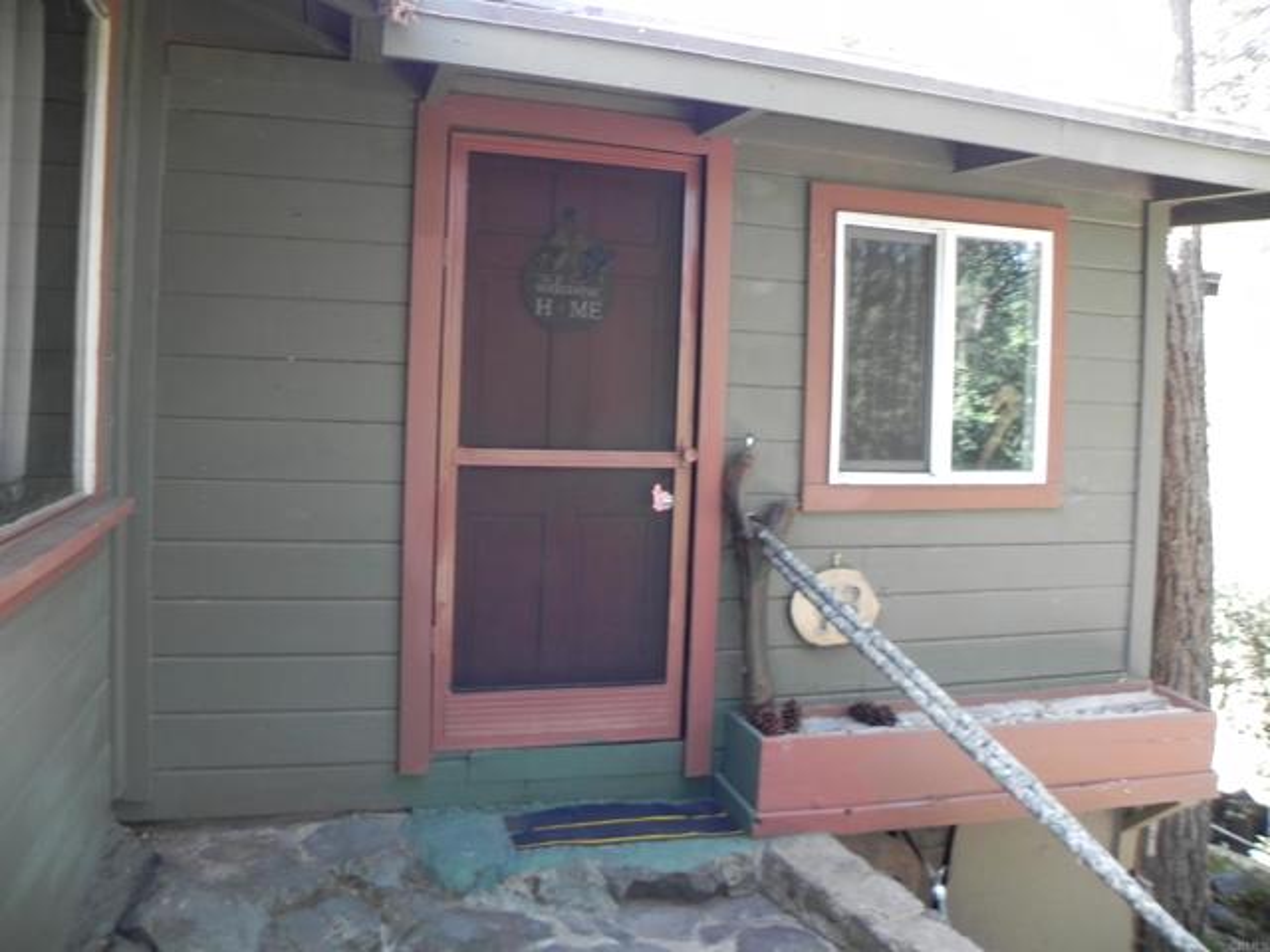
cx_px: 635
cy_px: 476
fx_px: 954
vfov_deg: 53.1
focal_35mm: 26
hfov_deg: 67.3
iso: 160
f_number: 2.8
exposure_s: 1/48.4
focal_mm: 4.6
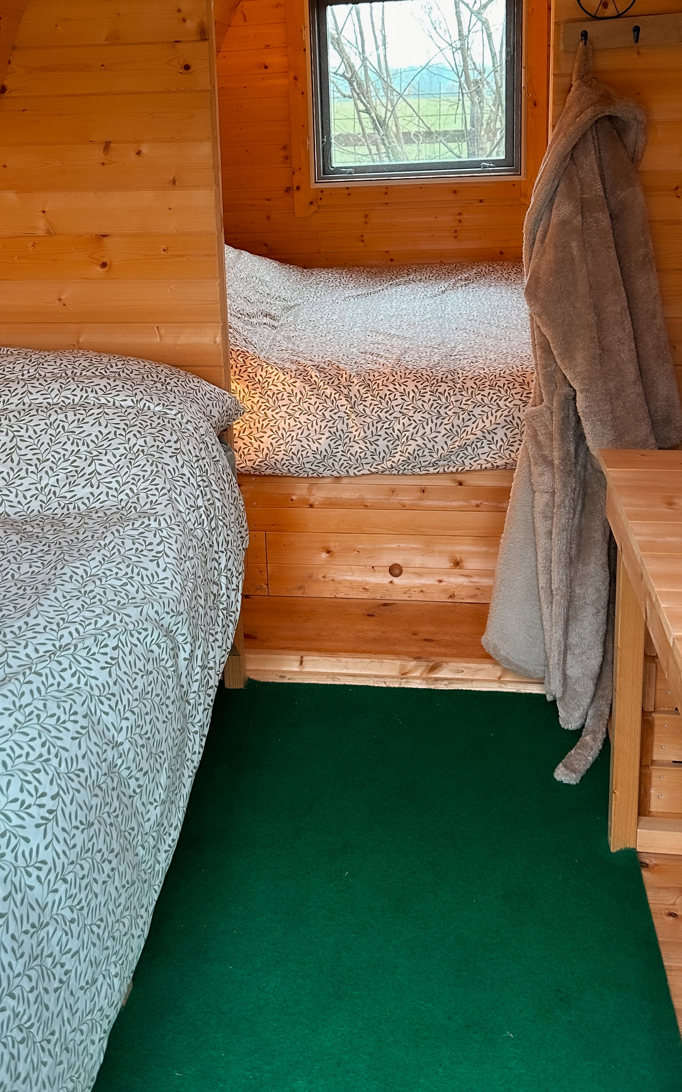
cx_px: 272
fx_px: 1160
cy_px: 376
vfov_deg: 49.6
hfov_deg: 32.7
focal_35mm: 39
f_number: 1.5
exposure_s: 1/75
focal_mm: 5.7
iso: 125
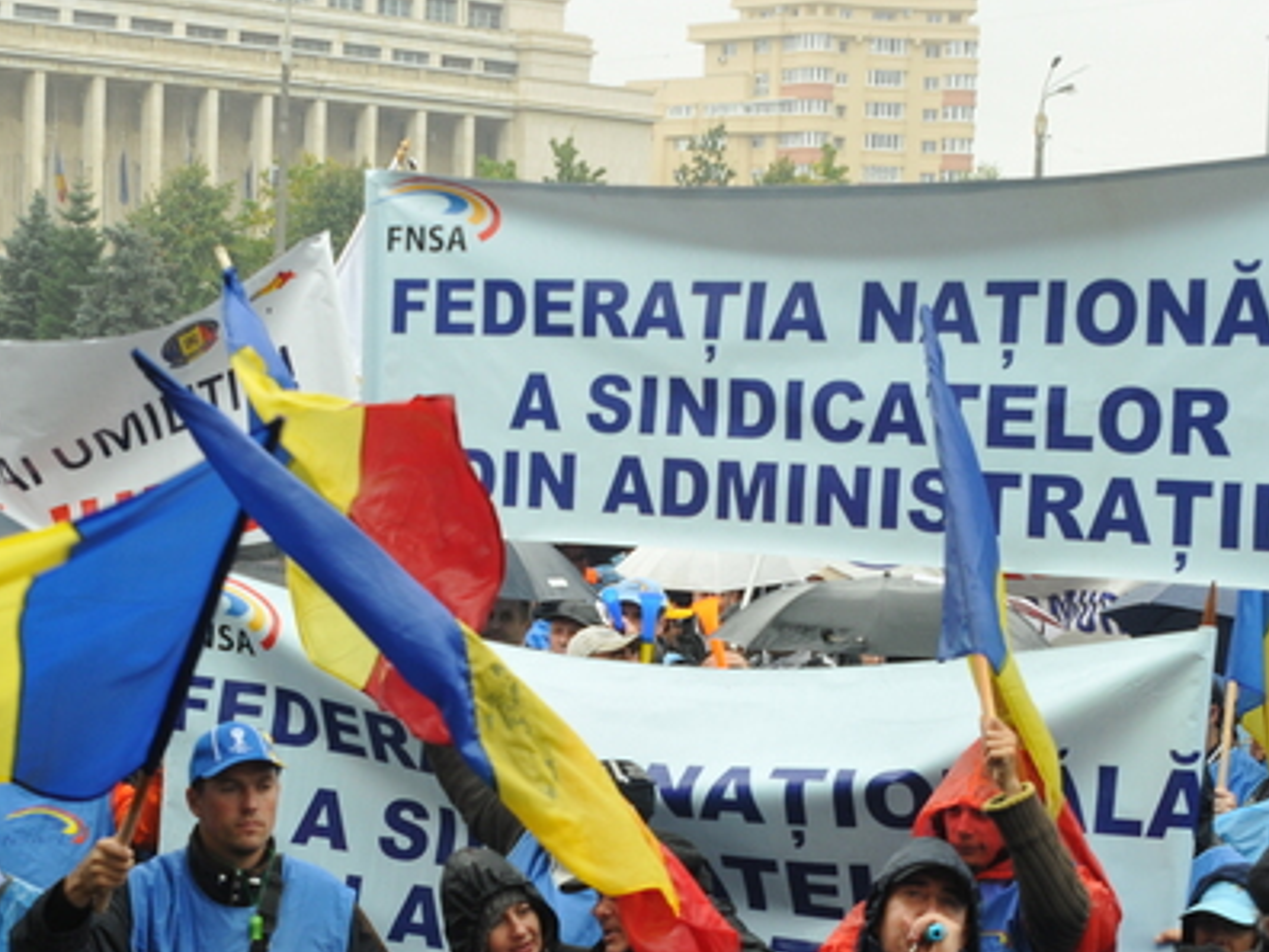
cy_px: 617
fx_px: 2707
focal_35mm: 74
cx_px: 365
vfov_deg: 19.9
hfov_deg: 26.1
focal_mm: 29
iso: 500
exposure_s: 1/125
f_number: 7.1
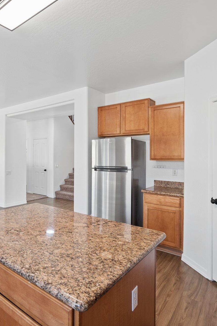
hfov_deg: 54.2
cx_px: 50
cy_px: 156
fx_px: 199
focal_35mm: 22
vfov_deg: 78.5
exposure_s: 1/20
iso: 400
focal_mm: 14
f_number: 8
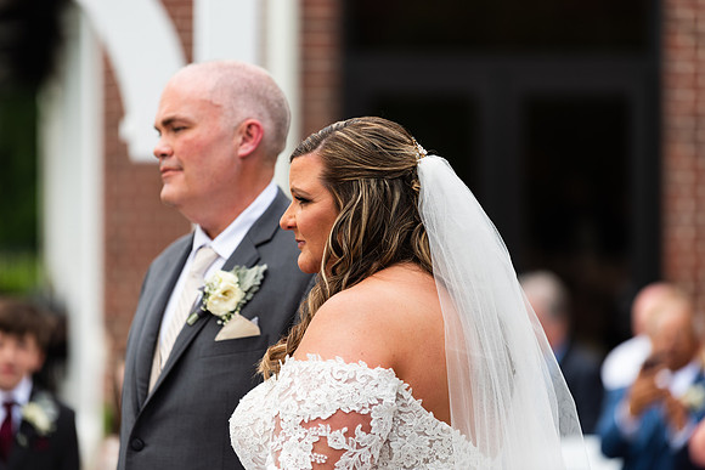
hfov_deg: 10.2
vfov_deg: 6.8
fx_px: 3943
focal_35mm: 201
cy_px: 235
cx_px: 352
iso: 64
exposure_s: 1/640
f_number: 2.8
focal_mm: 200
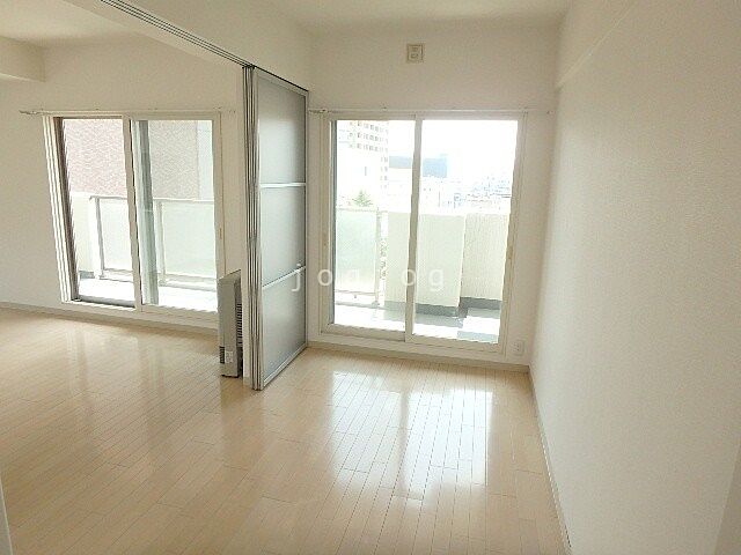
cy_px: 278
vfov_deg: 63.4
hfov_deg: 79.0
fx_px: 450
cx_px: 370
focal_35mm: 21
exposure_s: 1/80
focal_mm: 3.7
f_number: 3.5
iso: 125
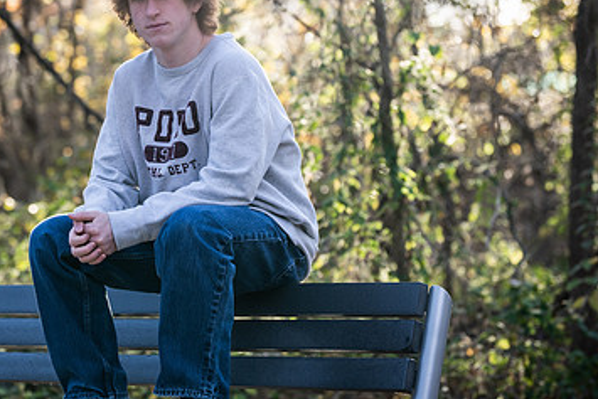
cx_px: 174
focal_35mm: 178
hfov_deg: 11.5
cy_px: 173
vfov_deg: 7.7
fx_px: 2958
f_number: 2.8
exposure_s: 1/320
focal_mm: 92
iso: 250
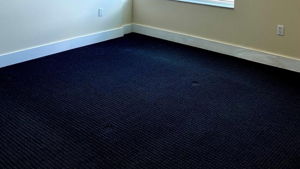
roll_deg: -0.7
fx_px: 334
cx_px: 140
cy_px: -33
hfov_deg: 48.3
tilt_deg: -3.2
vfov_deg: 25.5
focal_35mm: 42
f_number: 1.6
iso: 40
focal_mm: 5.1
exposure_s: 1/263
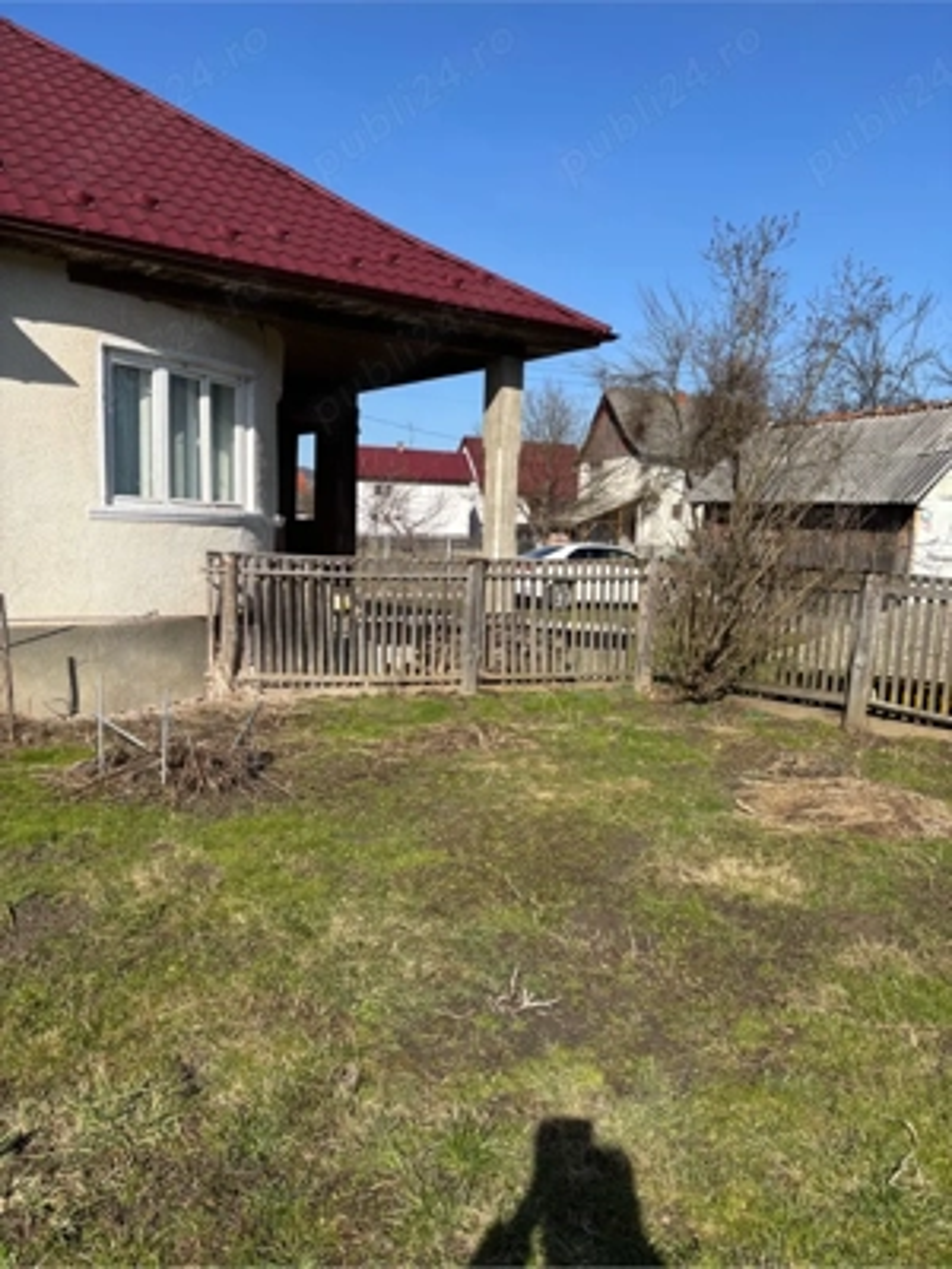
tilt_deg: -3.9
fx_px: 953
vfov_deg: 67.3
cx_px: 476
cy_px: 634
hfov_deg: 53.1
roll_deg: -0.6
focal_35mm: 26
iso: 50
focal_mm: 5.96
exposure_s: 1/2857
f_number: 1.6
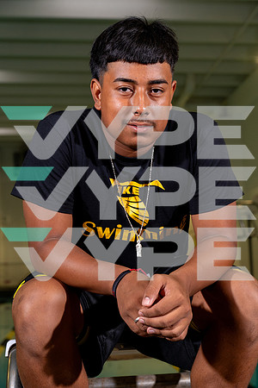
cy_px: 194
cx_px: 129
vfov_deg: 35.1
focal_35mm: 57
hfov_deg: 23.8
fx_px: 613
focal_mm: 57
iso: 1000
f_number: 5.6
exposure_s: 1/250
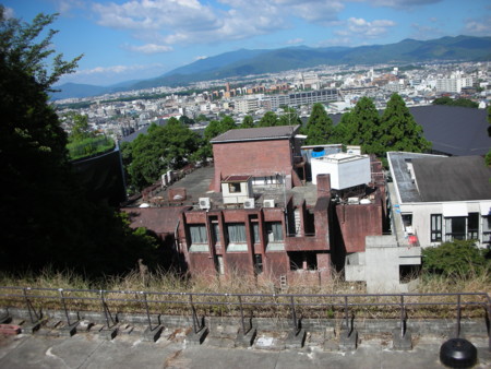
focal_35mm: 35
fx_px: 497
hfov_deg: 52.6
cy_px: 184
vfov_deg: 40.7
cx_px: 246
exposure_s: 1/97.3
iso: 50
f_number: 8.5
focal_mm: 5.8
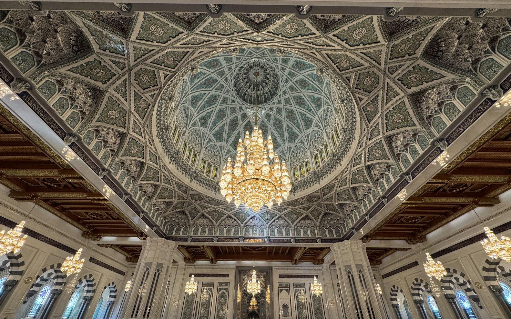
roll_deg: -1.2
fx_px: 209
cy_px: 192
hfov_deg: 101.5
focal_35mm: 15
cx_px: 255
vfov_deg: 74.0
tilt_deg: +33.7
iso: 160
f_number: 2.2
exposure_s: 1/50
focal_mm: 2.22
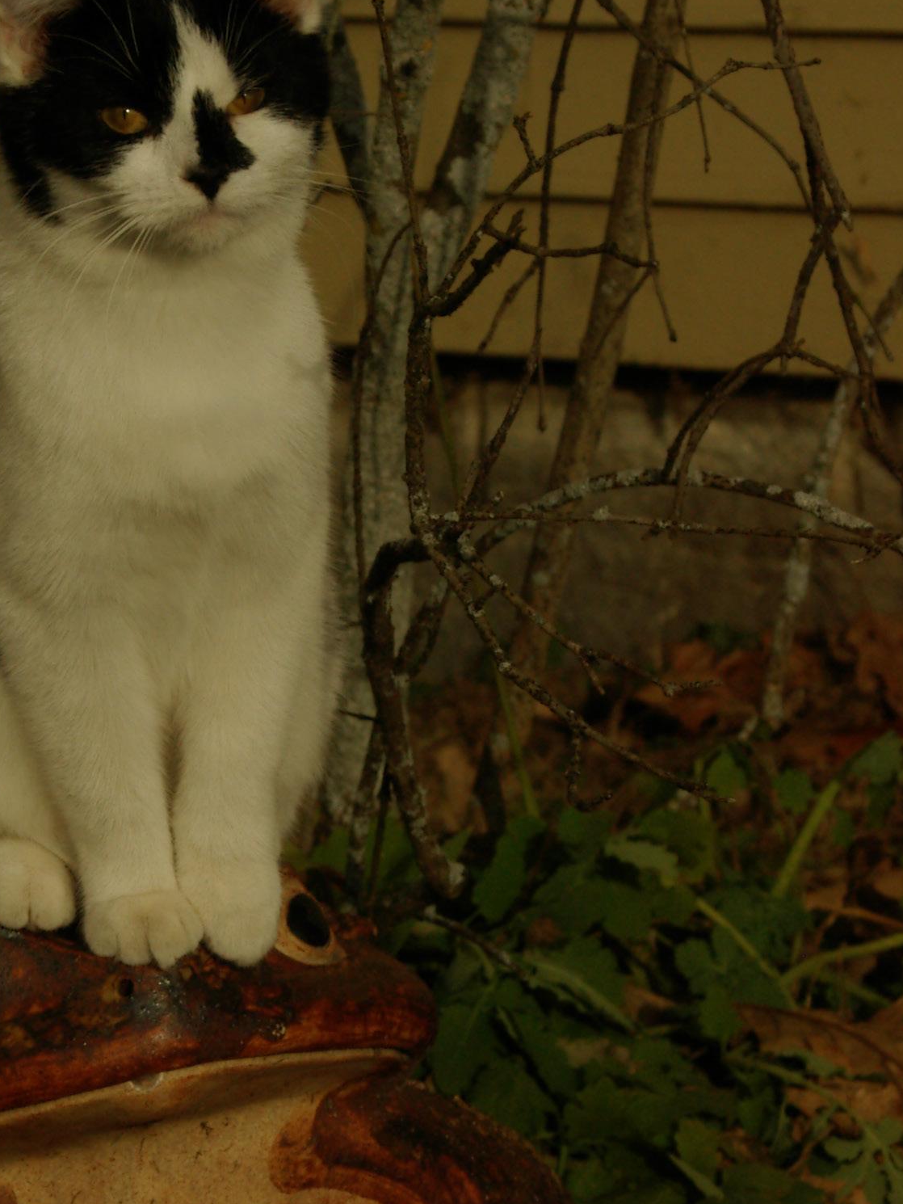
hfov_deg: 6.4
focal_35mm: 233
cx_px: 170
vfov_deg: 8.5
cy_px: 798
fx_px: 8102
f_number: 11
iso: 400
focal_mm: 80
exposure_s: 1/750
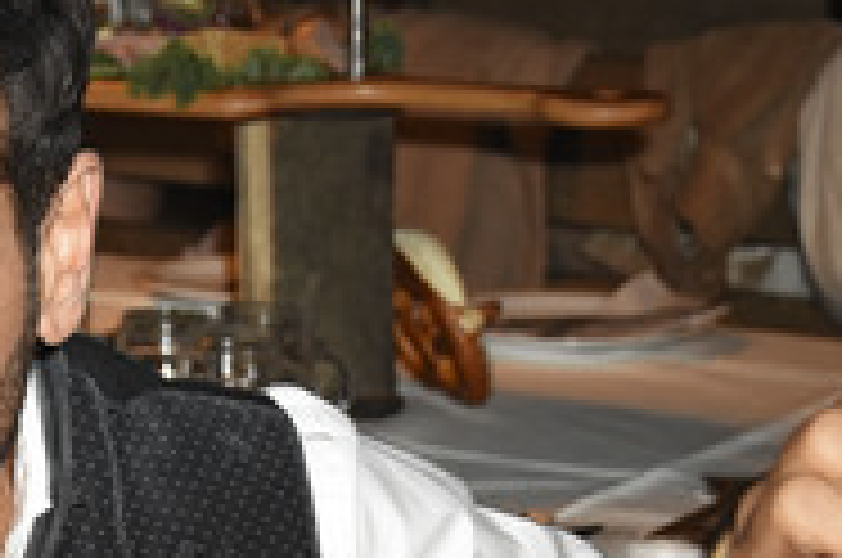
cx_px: -142
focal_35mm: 188
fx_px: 4390
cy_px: 400
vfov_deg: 7.3
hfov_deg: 10.8
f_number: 6.3
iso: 1600
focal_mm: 52
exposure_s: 1/125
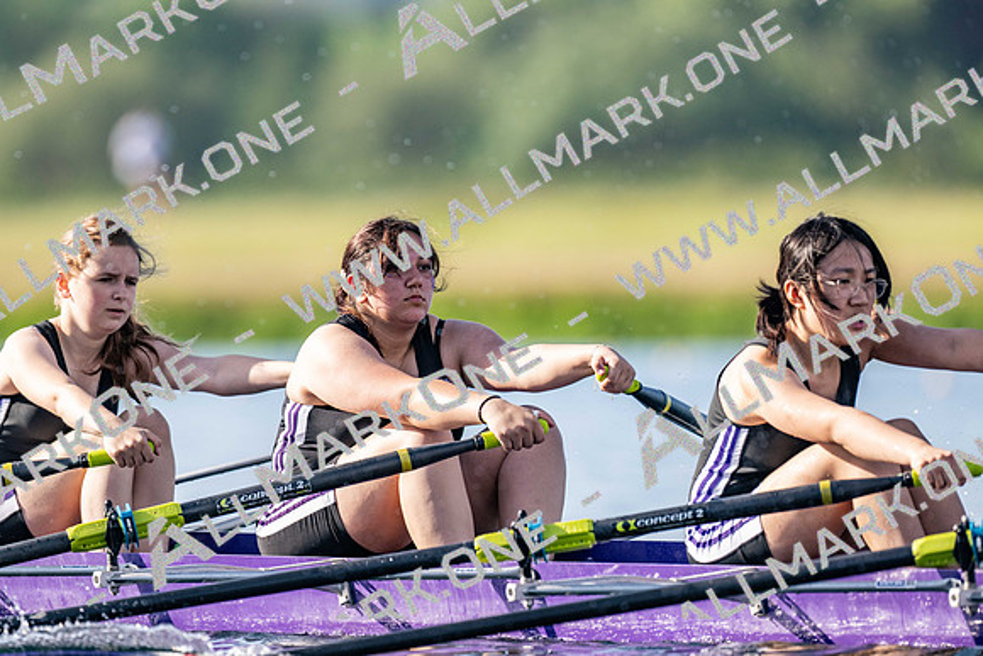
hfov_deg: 3.4
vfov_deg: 2.3
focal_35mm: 600
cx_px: 492
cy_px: 328
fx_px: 16386
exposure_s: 1/2500
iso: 720
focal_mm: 600
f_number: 5.6
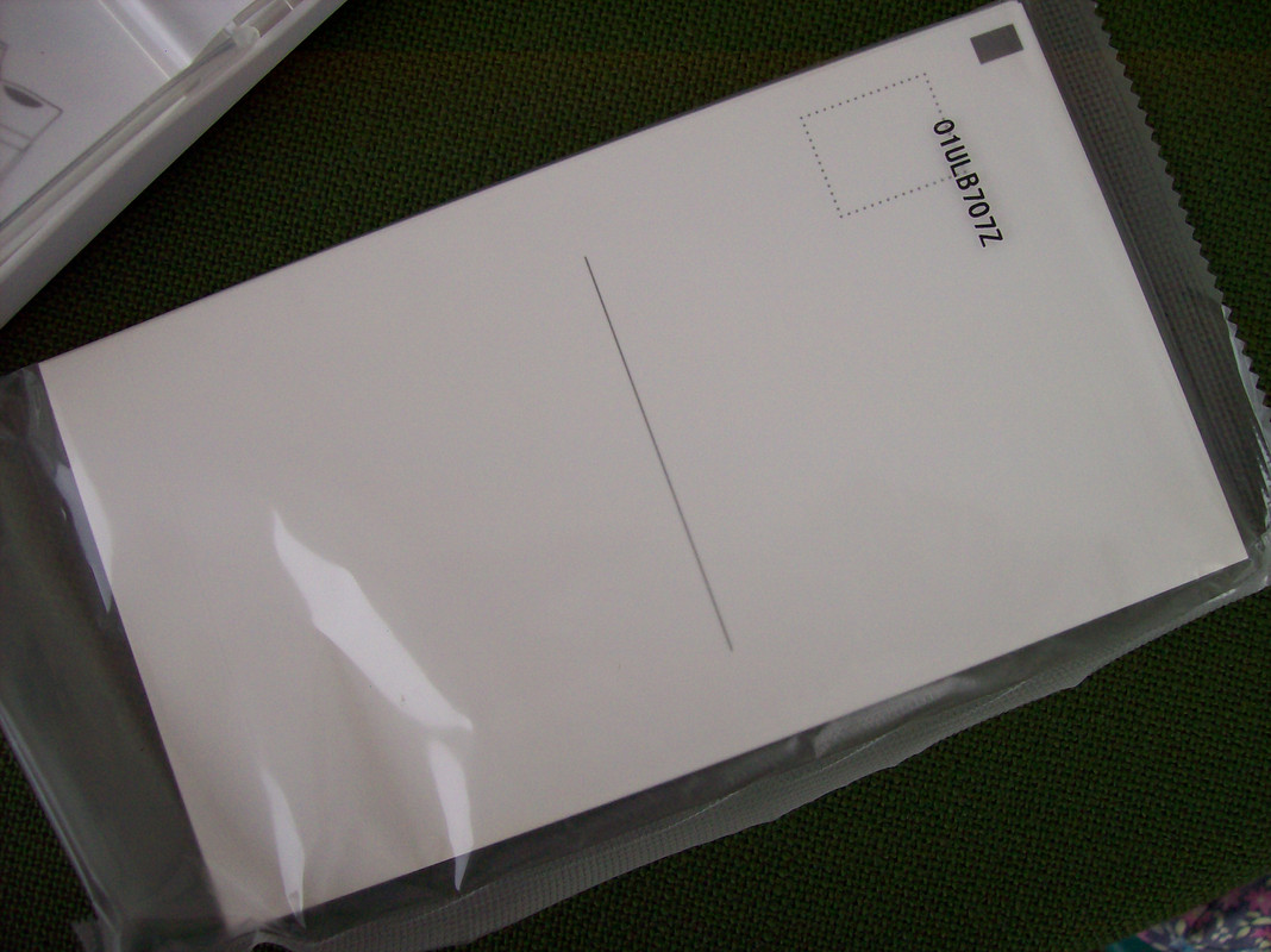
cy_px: 476
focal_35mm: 36
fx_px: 1321
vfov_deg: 39.6
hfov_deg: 51.4
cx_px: 636
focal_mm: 6
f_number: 2.7
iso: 80
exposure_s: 1/286
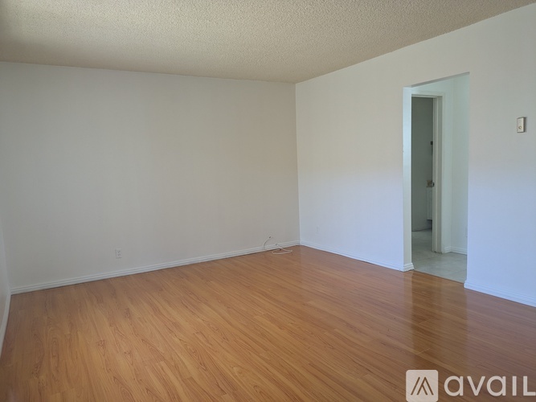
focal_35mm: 25
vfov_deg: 54.9
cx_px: 268
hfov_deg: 69.4
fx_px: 387
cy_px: 201
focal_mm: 5.43
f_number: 1.89
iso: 93
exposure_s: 1/40
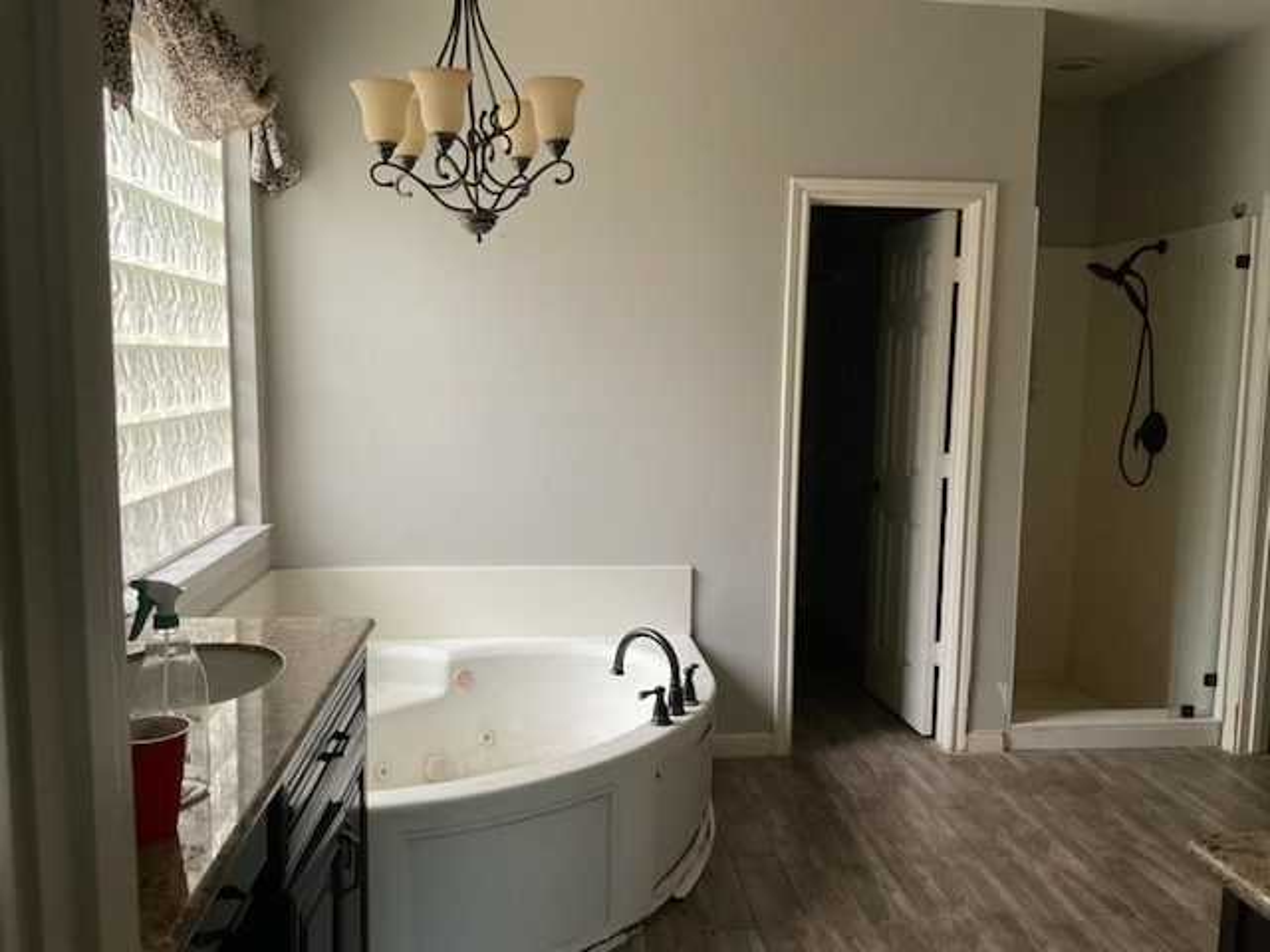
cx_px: 635
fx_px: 1064
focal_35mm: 29
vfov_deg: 48.2
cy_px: 476
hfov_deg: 61.7
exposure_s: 1/60
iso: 125
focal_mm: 3
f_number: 1.8
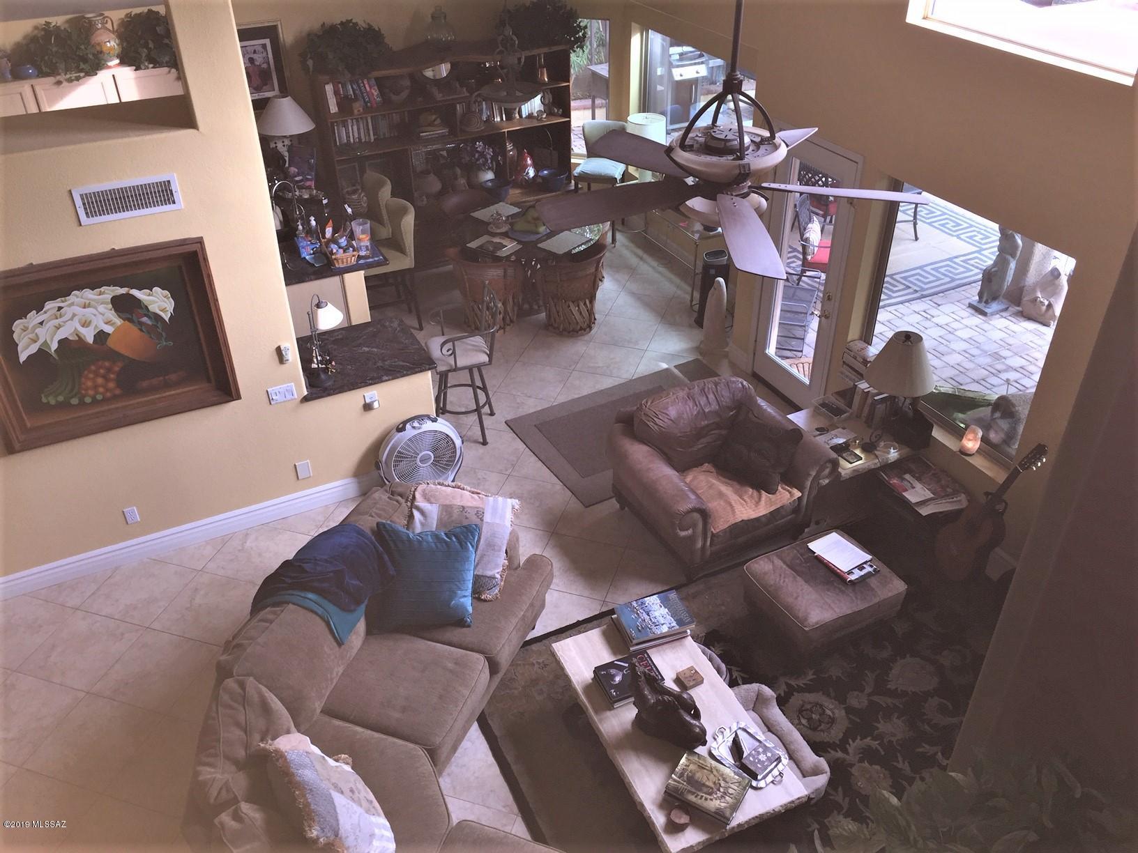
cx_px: 569
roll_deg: +0.6
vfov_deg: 48.2
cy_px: 426
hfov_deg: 61.7
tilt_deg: -35.5
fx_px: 953
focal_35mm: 29
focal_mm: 4.15
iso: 32
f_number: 2.2
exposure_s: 1/41
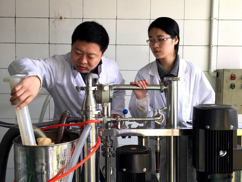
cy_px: 91
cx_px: 121
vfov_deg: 48.3
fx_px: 203
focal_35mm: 29
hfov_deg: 61.6
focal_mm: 4.15
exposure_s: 1/100
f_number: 2.2
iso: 50
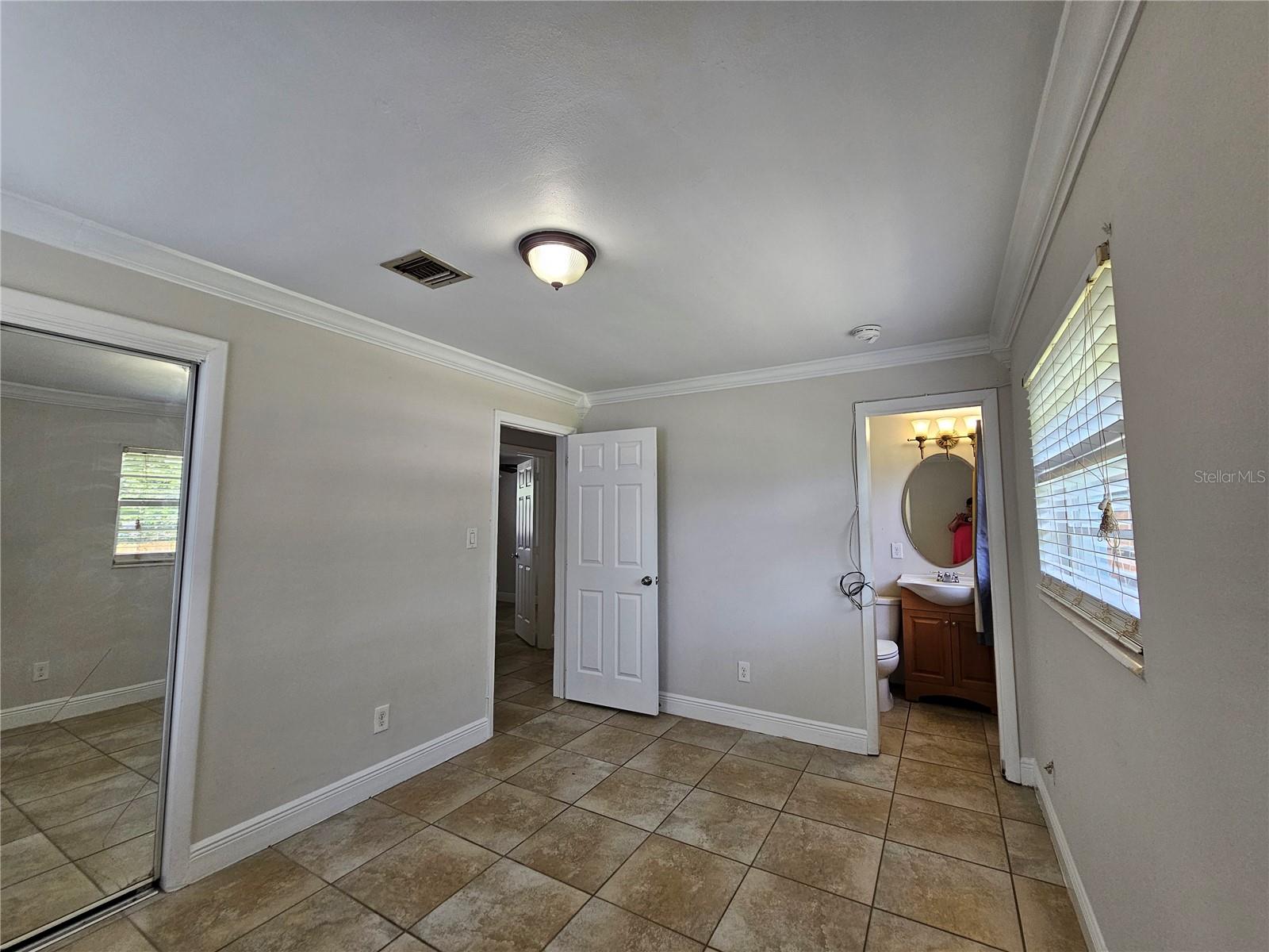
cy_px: 476
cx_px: 634
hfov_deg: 106.2
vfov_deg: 89.9
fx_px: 477
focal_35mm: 13
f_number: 2.2
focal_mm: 2.2
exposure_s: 1/60
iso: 100
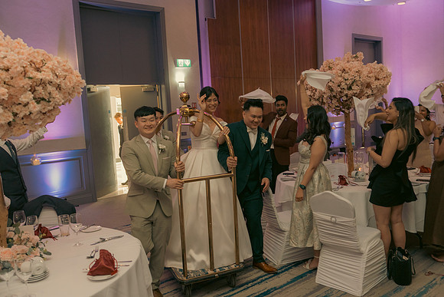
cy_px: 148
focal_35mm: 31
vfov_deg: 42.3
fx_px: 382
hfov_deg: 60.3
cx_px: 222
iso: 2500
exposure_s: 1/160
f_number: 3.5
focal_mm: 31
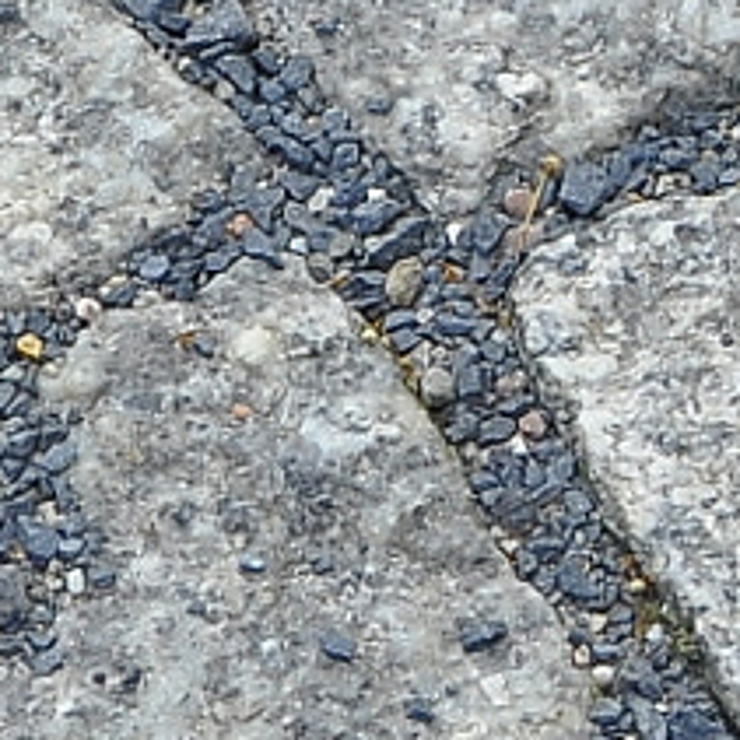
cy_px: -39
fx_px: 17970
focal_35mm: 743
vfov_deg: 2.4
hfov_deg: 2.3
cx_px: 1782
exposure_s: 1/125
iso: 320
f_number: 8
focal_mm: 60
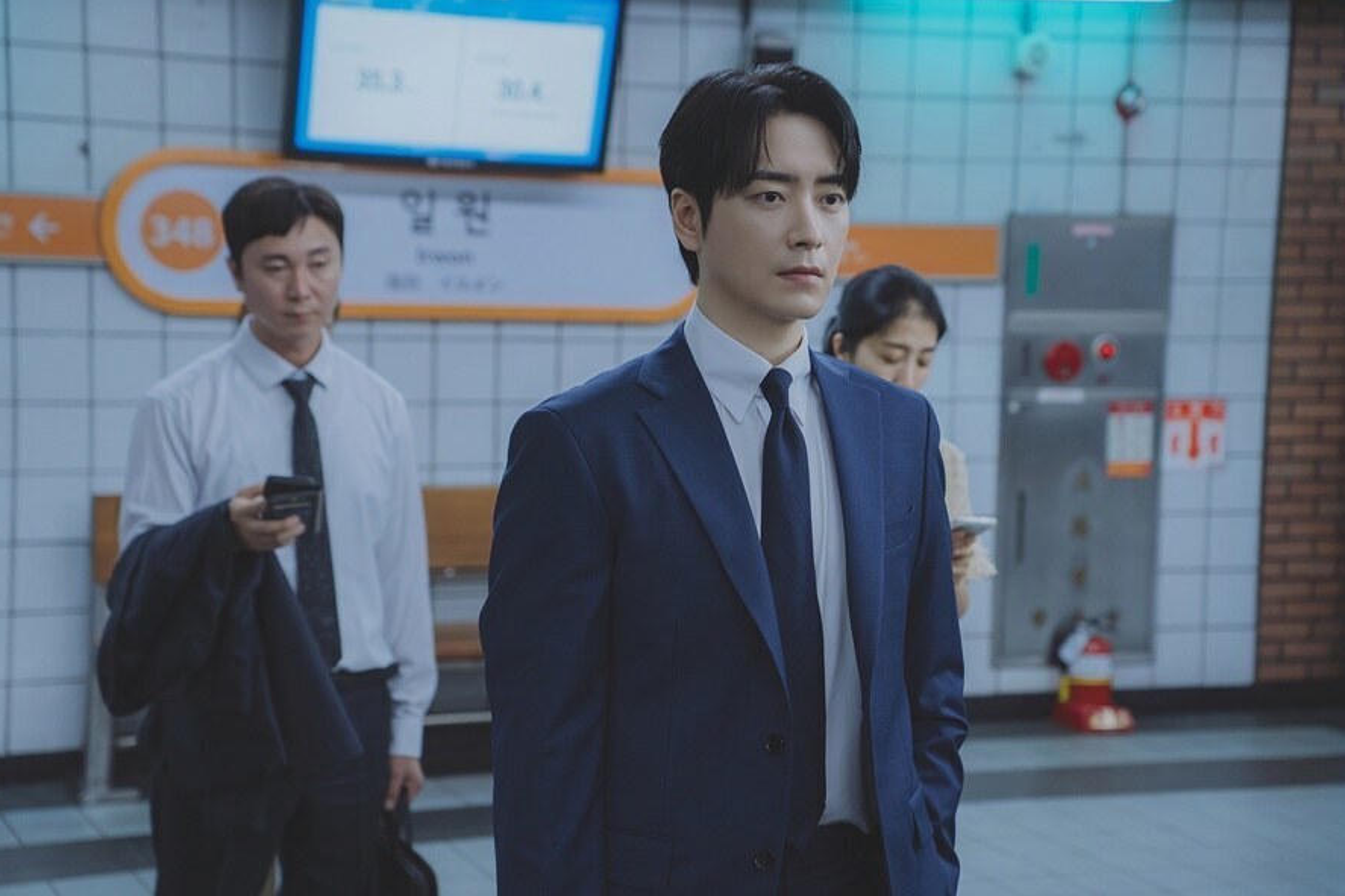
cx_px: 675
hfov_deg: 28.8
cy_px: 443
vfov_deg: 19.4
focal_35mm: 70
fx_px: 2615
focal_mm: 69
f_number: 4
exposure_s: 1/125
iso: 2000
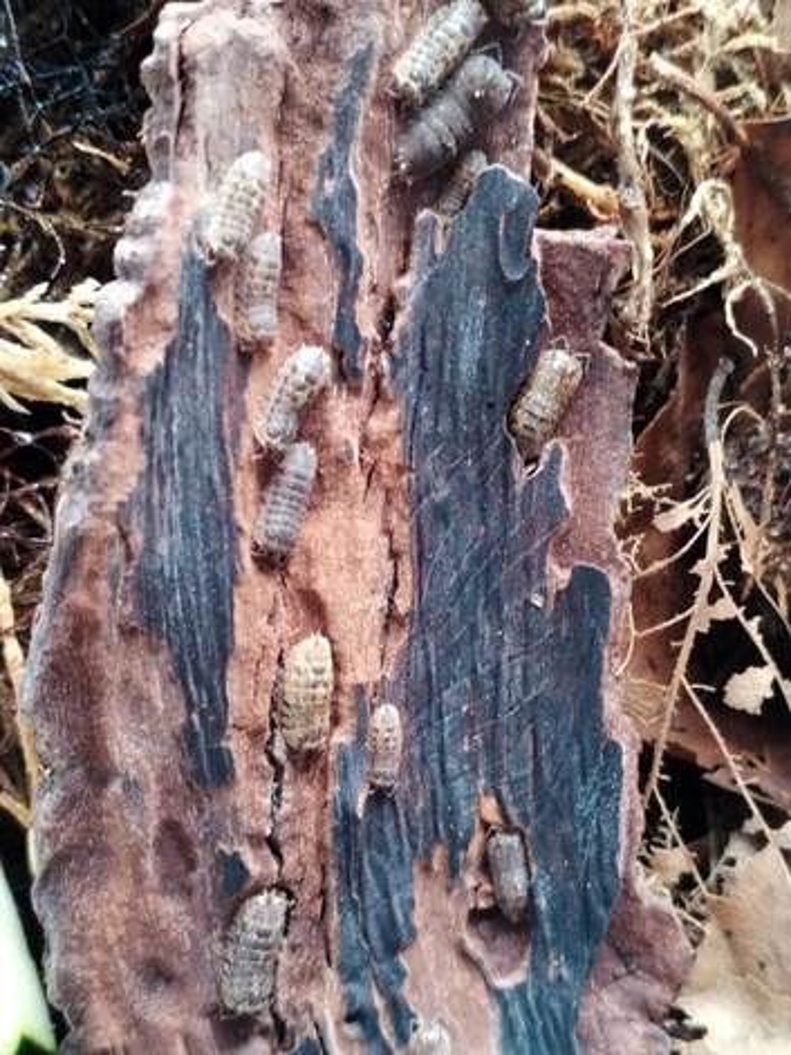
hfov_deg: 28.5
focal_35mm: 51
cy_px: 528
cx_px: 396
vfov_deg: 37.5
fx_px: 1555
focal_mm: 4.75
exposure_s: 1/25
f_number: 1.8
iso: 1106
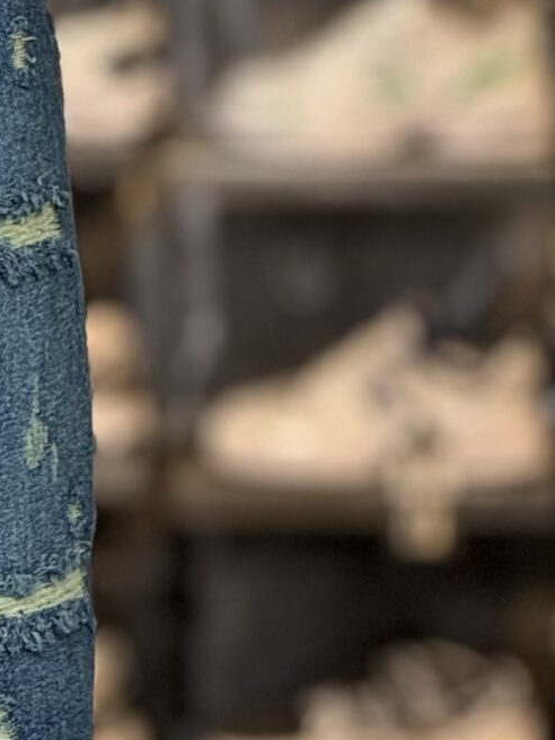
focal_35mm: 468
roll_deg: +0.4
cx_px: -317
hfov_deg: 3.2
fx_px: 10005
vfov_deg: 4.2
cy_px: 726
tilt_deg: -4.4
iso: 160
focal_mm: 15.66
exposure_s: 1/100
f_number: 2.8
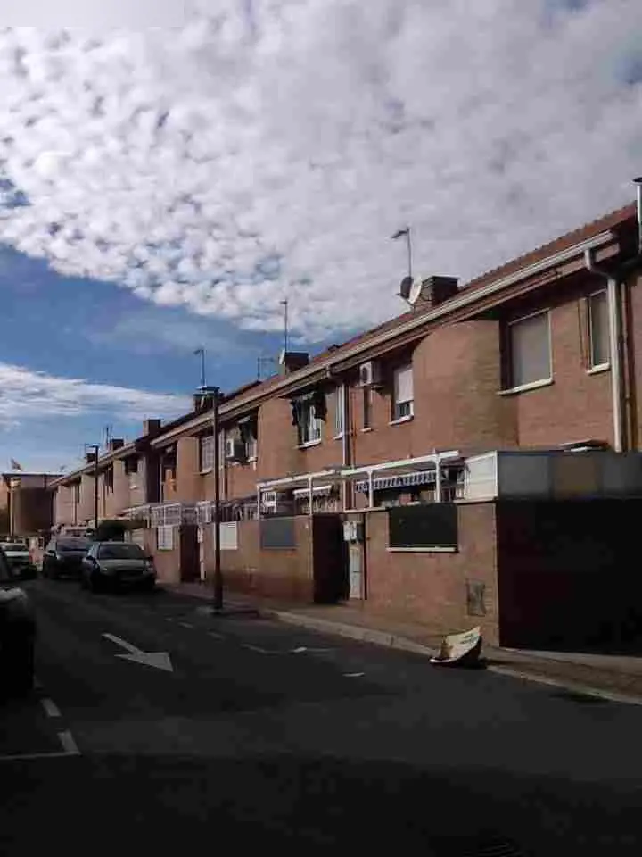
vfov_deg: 42.9
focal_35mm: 44
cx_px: 321
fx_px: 1088
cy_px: 428
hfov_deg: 32.9
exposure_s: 1/2674
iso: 40
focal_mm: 2.03
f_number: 2.4
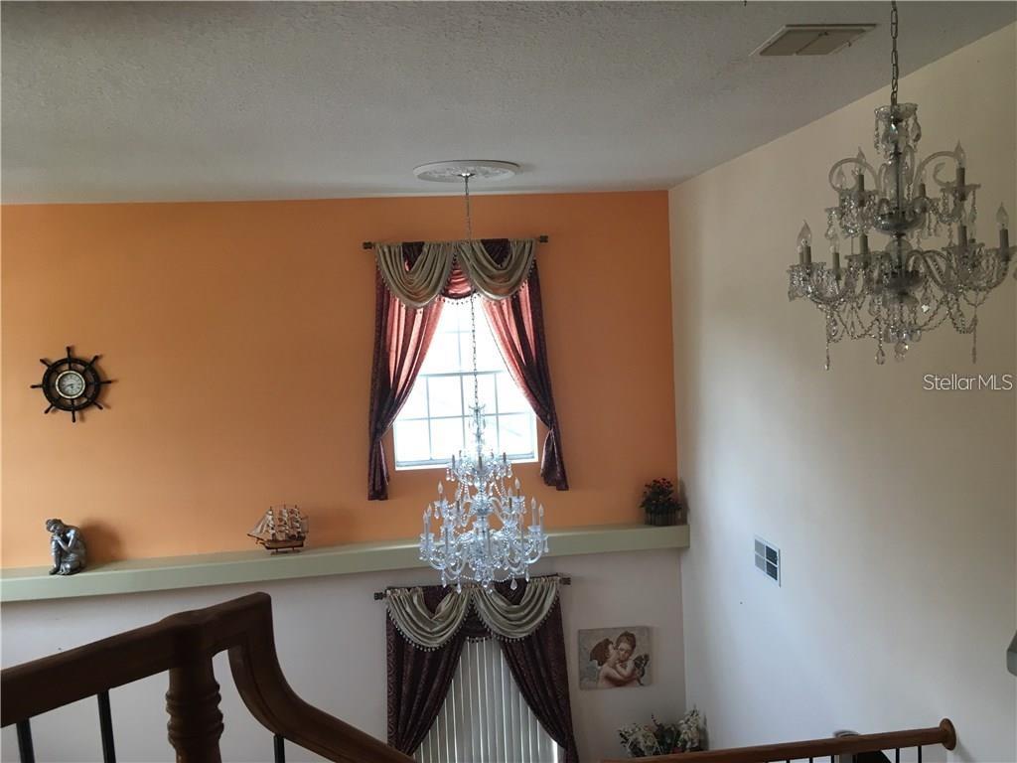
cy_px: 382
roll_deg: +1.4
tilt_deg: -6.4
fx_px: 852
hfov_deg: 61.7
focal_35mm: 29
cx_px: 508
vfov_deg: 48.2
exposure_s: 1/30
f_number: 2.2
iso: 32
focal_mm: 4.15
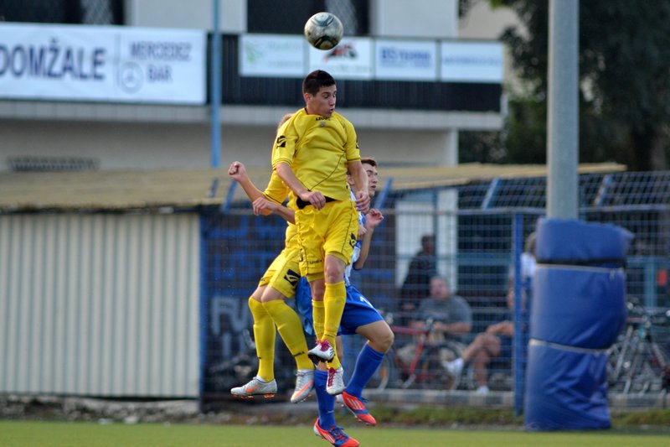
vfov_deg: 3.1
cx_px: 335
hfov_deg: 4.6
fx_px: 8373
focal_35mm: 450
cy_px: 224
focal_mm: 300
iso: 800
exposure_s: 1/1000
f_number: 2.8
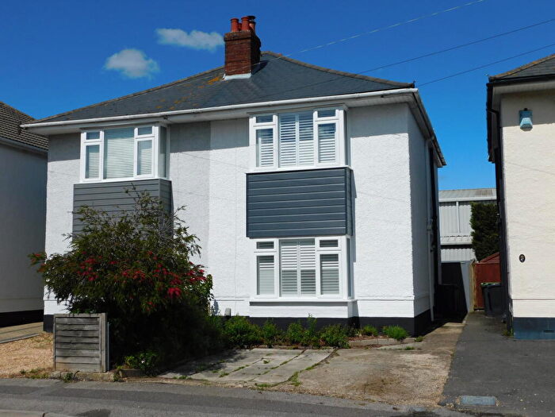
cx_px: 278
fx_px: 641
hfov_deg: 46.8
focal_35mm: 40
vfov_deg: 36.0
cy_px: 208
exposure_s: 1/800
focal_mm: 7.1
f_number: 7.2
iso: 125
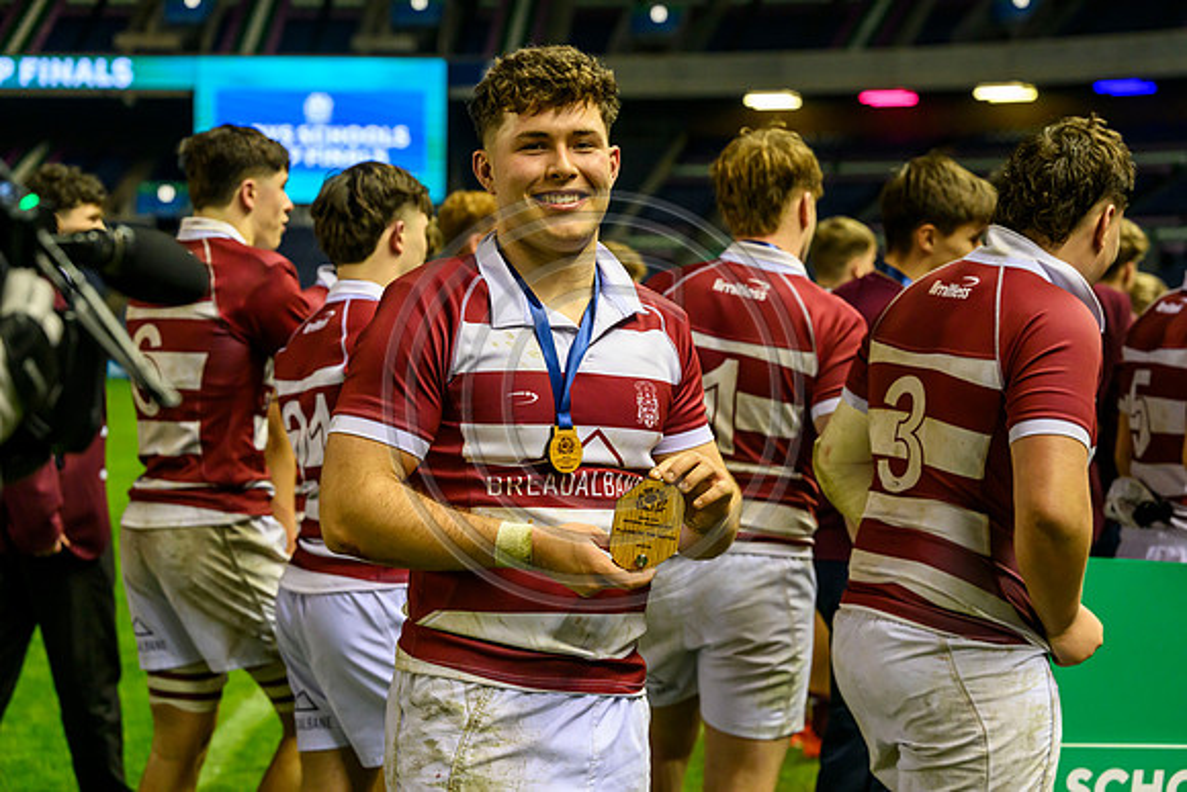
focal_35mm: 70
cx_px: 594
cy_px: 396
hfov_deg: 28.8
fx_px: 2308
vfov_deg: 19.5
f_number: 4
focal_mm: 70
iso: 3200
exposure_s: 1/800
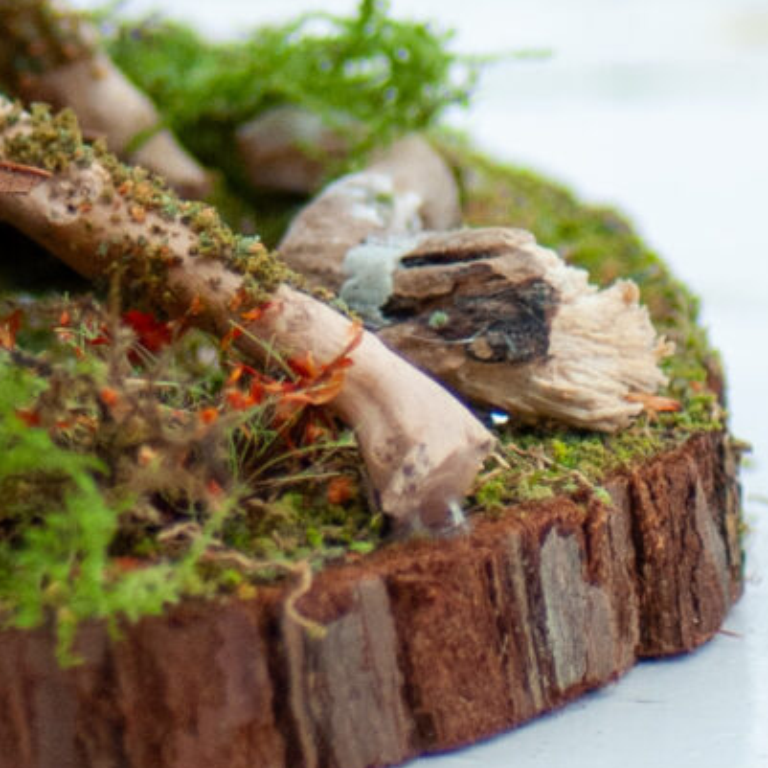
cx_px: -578
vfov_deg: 2.4
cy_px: -1090
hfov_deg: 2.4
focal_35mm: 731
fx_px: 18349
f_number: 4.5
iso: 500
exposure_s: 1/400
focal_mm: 90
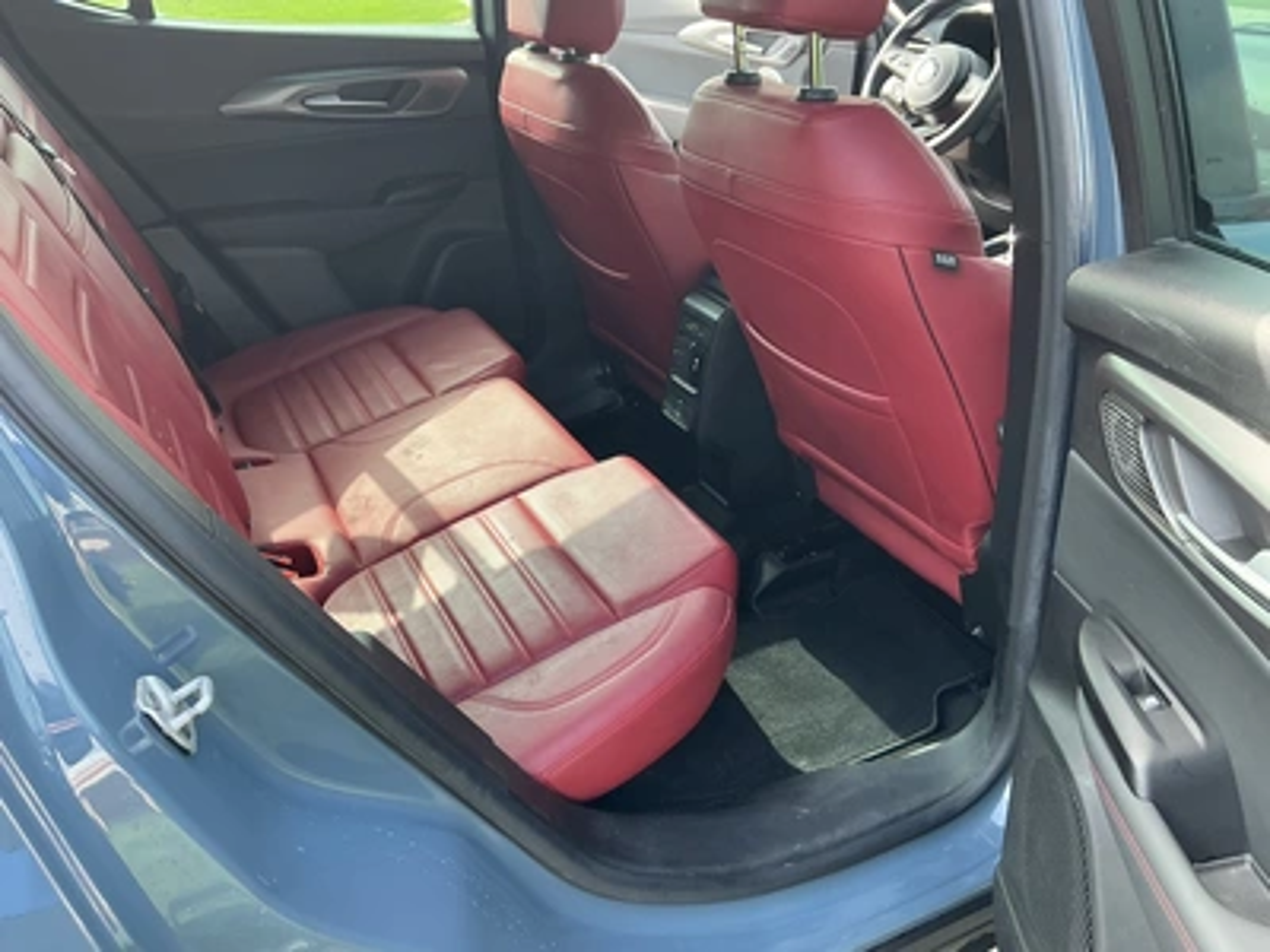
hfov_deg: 63.4
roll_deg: +0.6
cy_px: 476
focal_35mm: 28
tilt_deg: -28.1
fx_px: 1027
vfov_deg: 49.7
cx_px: 635
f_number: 1.8
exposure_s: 1/122
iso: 40
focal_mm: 3
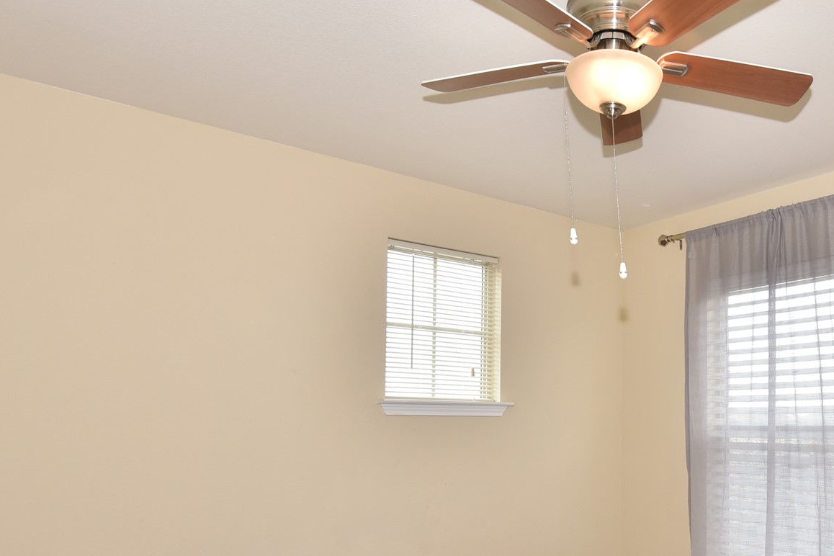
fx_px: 695
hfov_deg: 58.6
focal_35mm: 30
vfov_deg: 42.5
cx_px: 629
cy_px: 403
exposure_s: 1/200
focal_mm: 16
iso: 640
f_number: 5.6
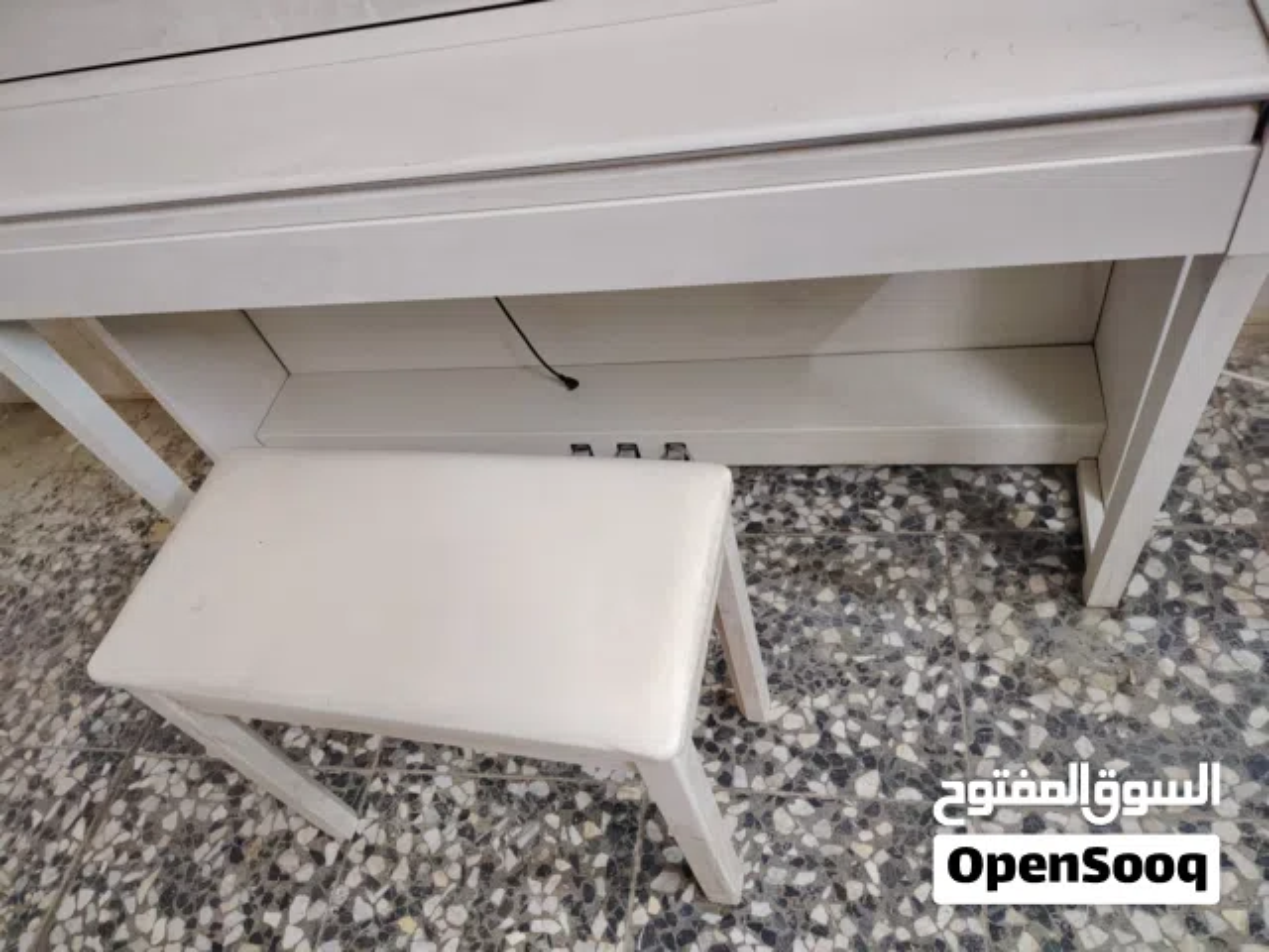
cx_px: 634
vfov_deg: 56.8
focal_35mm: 24
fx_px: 880
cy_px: 476
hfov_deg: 71.6
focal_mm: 5.25
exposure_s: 1/100
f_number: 1.75
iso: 4488
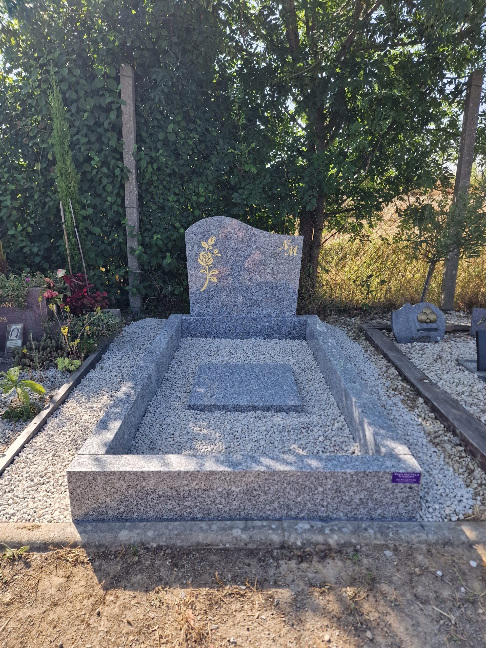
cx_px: 243
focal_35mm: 23
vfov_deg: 73.9
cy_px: 324
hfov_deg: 58.9
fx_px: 431
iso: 50
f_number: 1.8
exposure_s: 1/365
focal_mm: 6.4
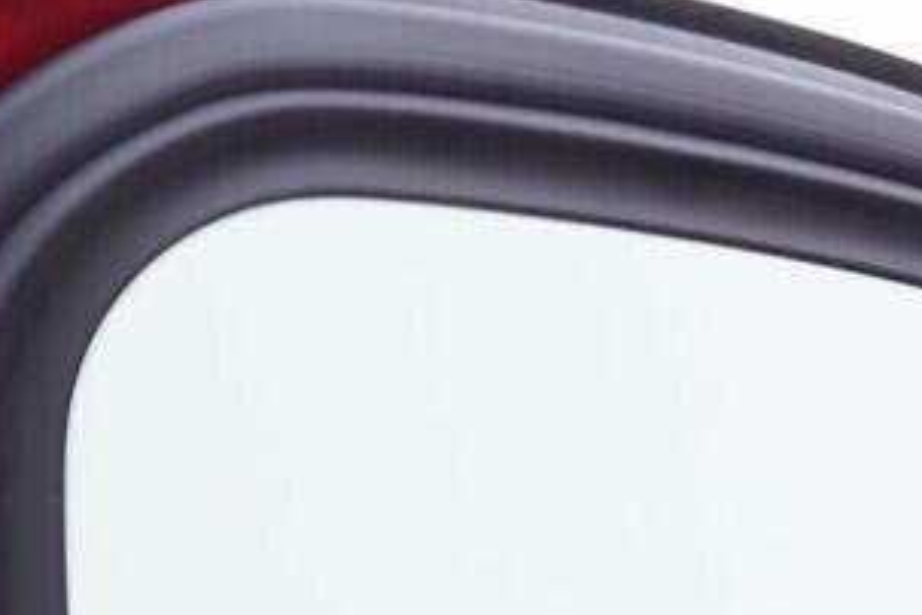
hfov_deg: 10.7
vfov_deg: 7.5
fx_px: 4379
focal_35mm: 171
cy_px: 1452
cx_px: 2008
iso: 125
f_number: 3.2
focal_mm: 24
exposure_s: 1/50
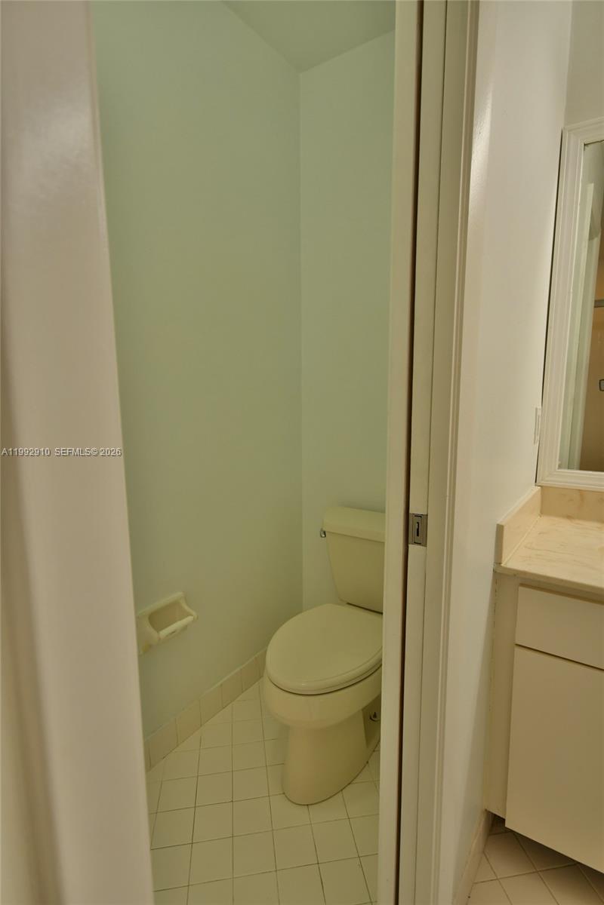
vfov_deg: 86.9
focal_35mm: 19
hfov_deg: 64.6
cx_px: 302
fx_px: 478
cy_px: 452
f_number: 5.6
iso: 1000
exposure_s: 1/125
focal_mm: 13
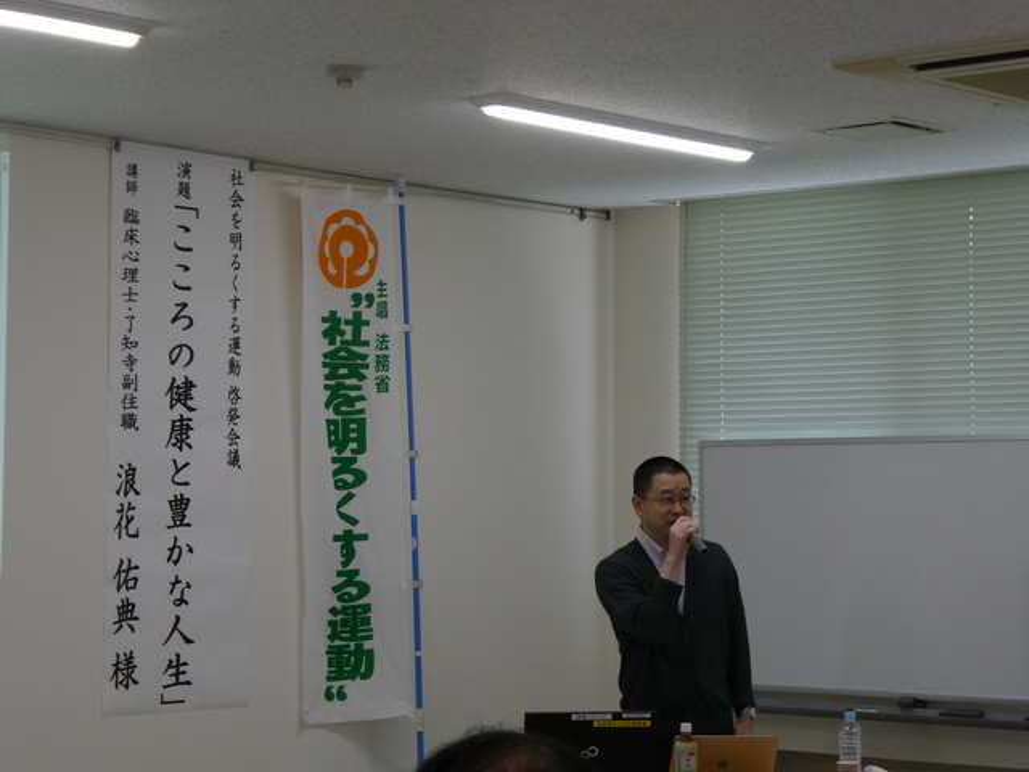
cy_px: 386
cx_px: 514
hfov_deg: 23.3
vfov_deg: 17.6
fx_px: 2497
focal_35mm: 84
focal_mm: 15
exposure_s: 1/80
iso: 200
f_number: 4.8
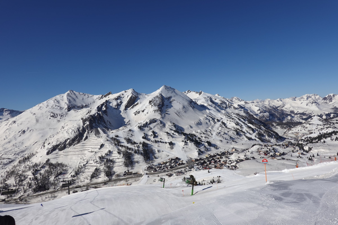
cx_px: 169
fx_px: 225
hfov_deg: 73.7
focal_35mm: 24
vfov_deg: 53.1
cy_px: 112
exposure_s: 1/800
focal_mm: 9
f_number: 7.1
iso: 100
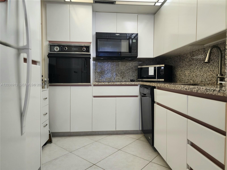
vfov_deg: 58.9
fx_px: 151
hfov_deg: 73.9
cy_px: 85
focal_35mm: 23
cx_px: 114
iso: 320
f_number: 1.8
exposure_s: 1/120
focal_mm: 6.4
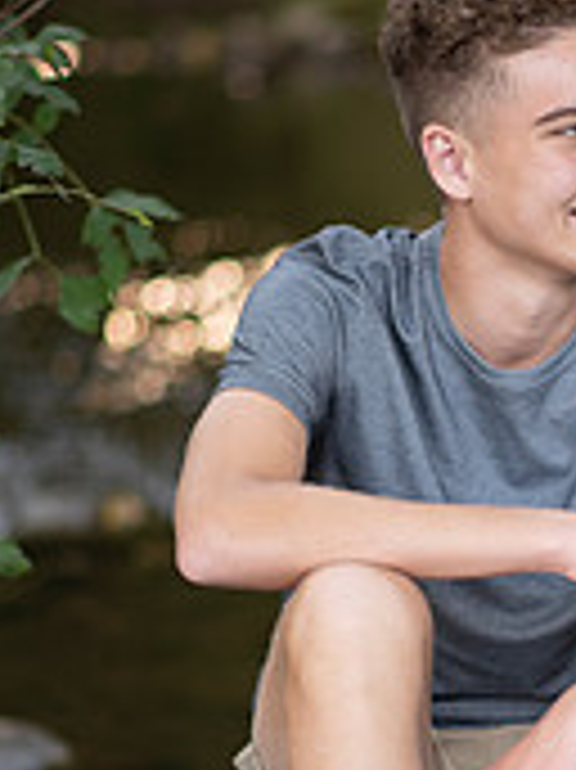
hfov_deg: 6.9
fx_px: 4776
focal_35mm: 215
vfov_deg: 9.2
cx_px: 558
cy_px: 572
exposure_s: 1/250
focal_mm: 85
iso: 125
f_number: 1.8
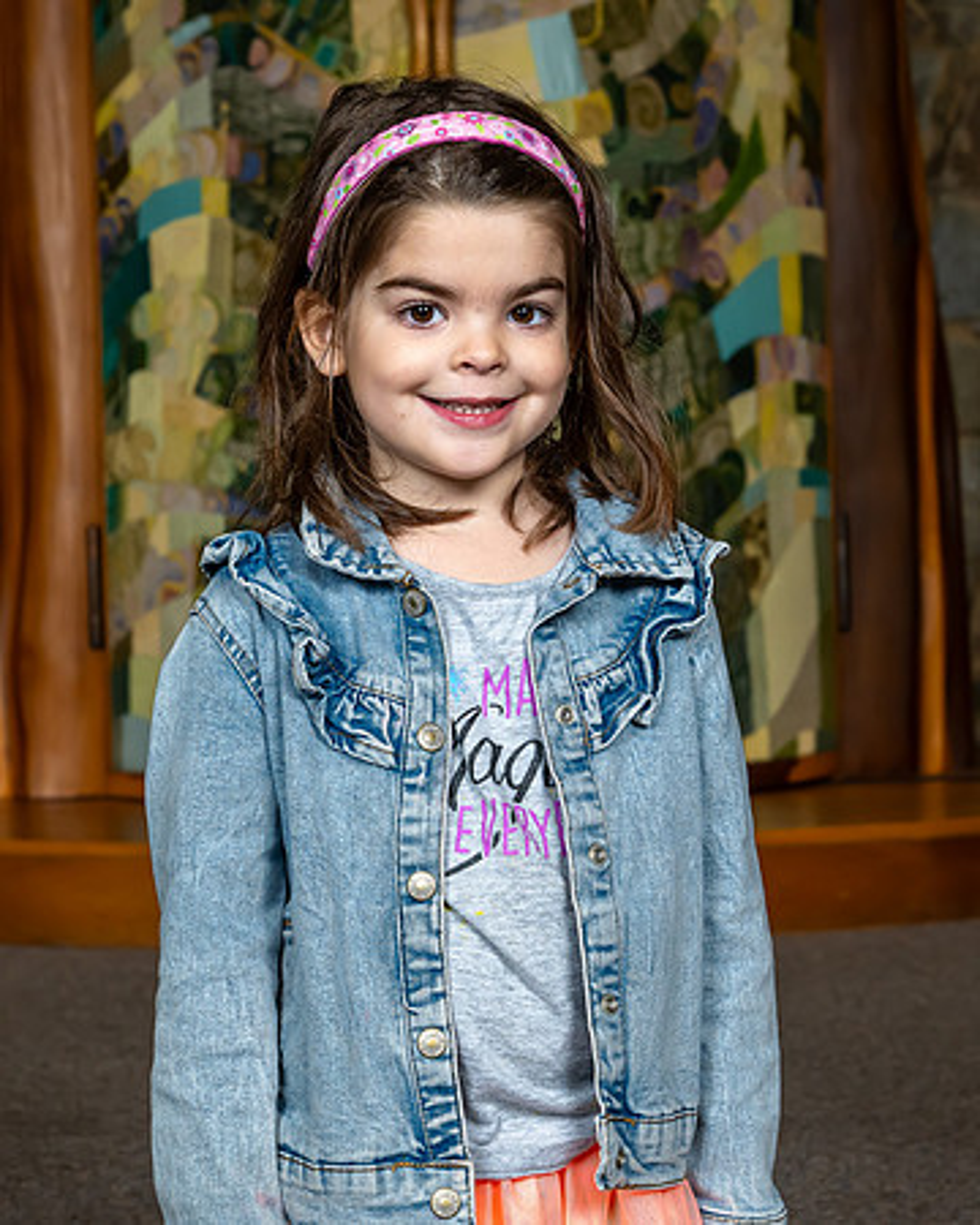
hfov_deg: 17.2
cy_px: 519
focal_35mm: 89
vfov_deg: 21.4
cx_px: 497
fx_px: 3232
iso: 500
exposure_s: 1/200
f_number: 7.1
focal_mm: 50
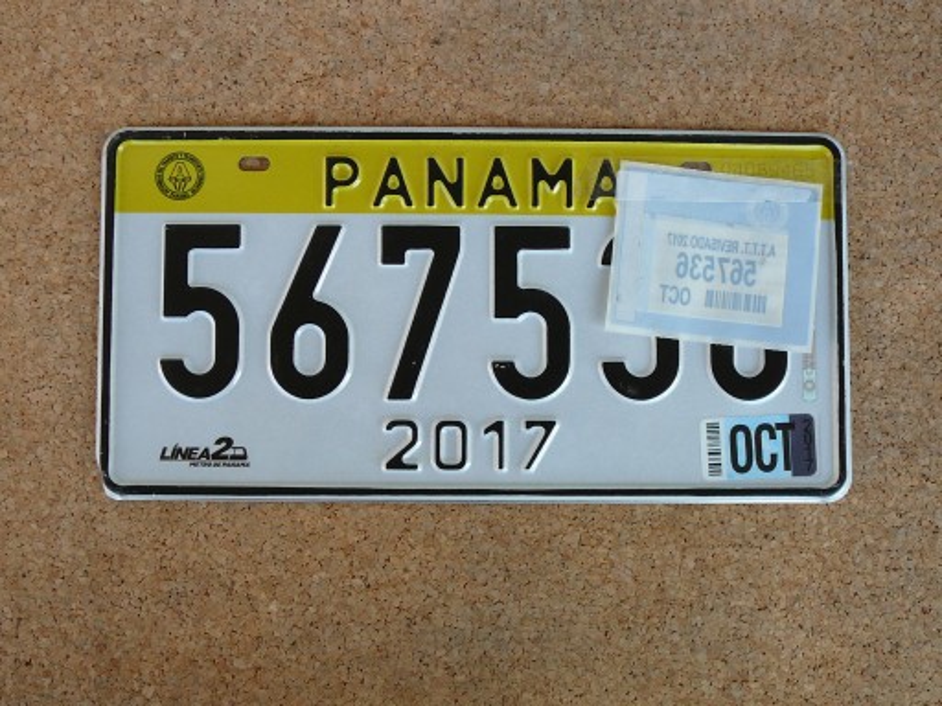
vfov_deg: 33.6
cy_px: 353
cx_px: 471
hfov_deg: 43.9
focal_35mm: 43
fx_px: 1170
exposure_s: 1/60
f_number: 3.2
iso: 80
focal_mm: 6.4
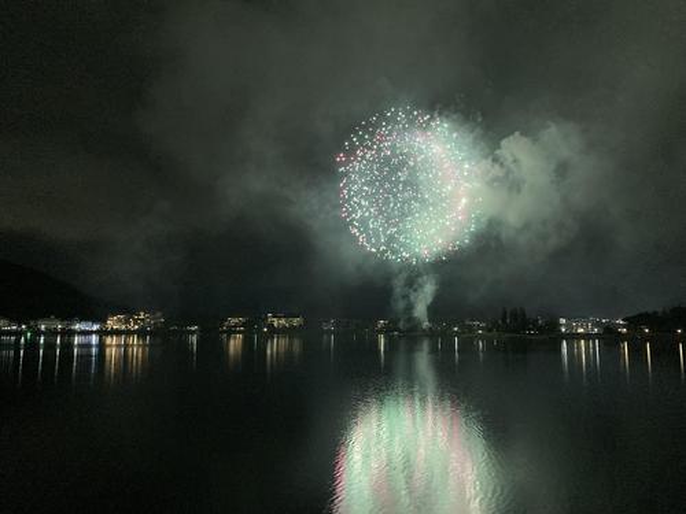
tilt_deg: +7.8
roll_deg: +0.0
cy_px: 257
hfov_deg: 63.4
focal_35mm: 28
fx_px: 555
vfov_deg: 49.7
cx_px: 343
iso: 640
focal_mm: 3.99
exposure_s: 1/21
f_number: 1.8
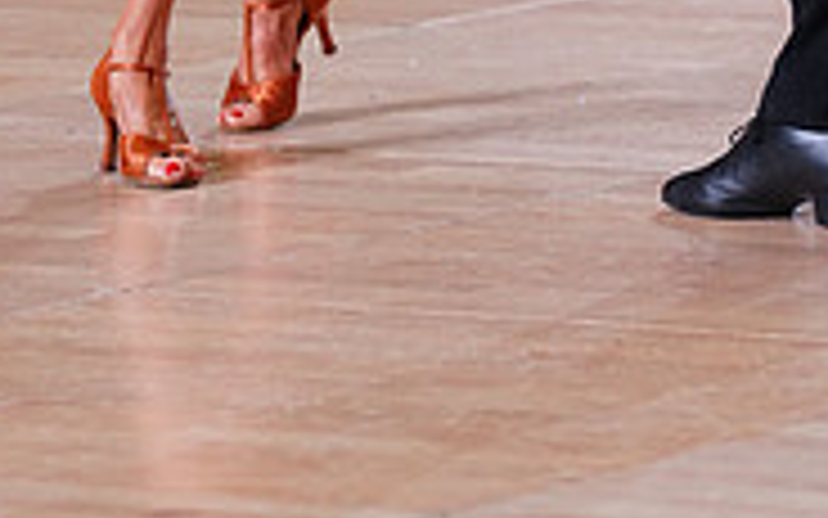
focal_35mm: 438
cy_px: -775
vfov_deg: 3.0
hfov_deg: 4.8
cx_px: 448
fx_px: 9884
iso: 2000
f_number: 2.8
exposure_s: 1/400
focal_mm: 136
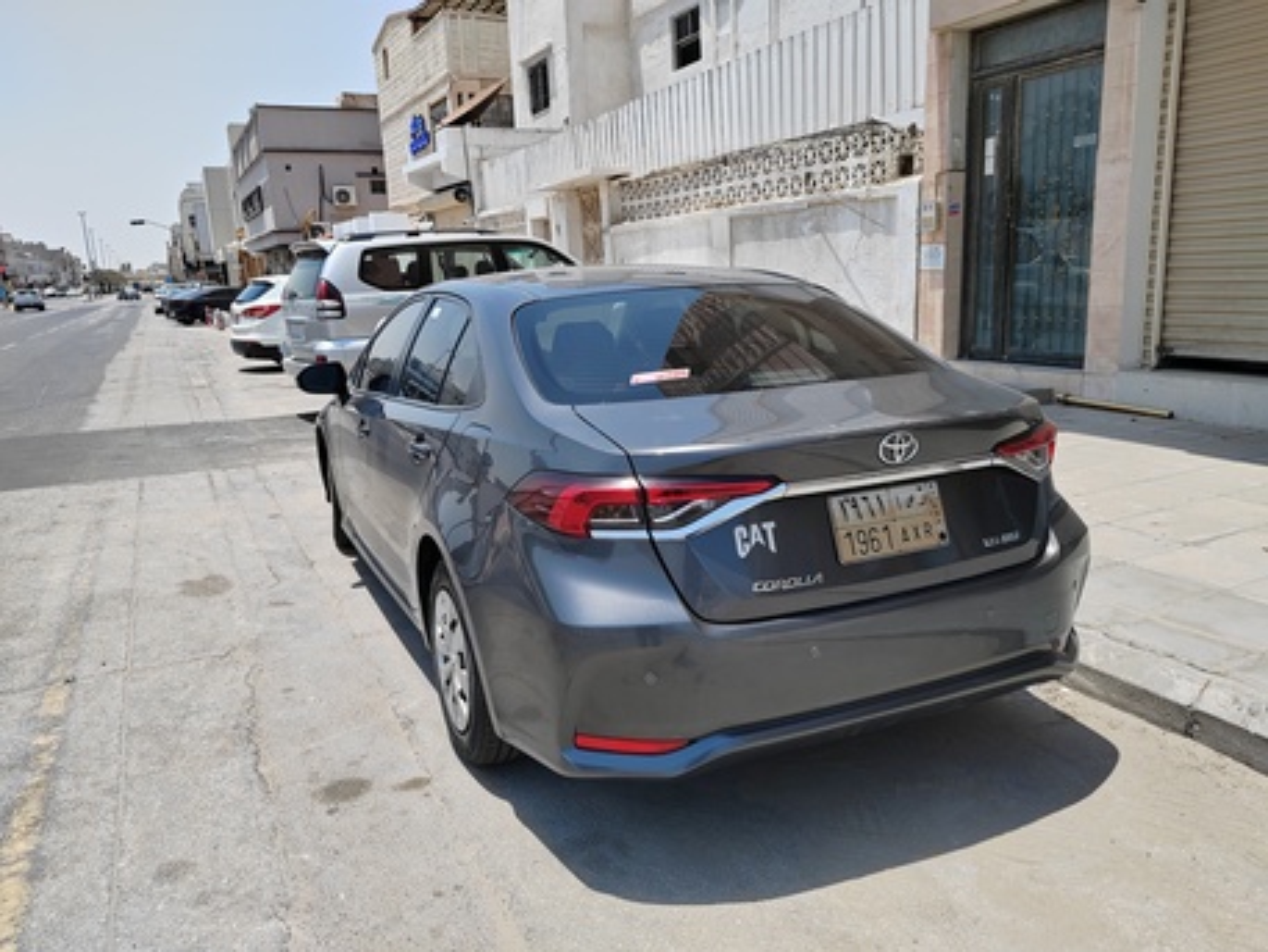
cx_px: 634
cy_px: 476
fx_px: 989
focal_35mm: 27
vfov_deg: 51.4
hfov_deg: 65.3
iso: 100
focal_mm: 5.52
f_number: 1.9
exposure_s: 1/1900
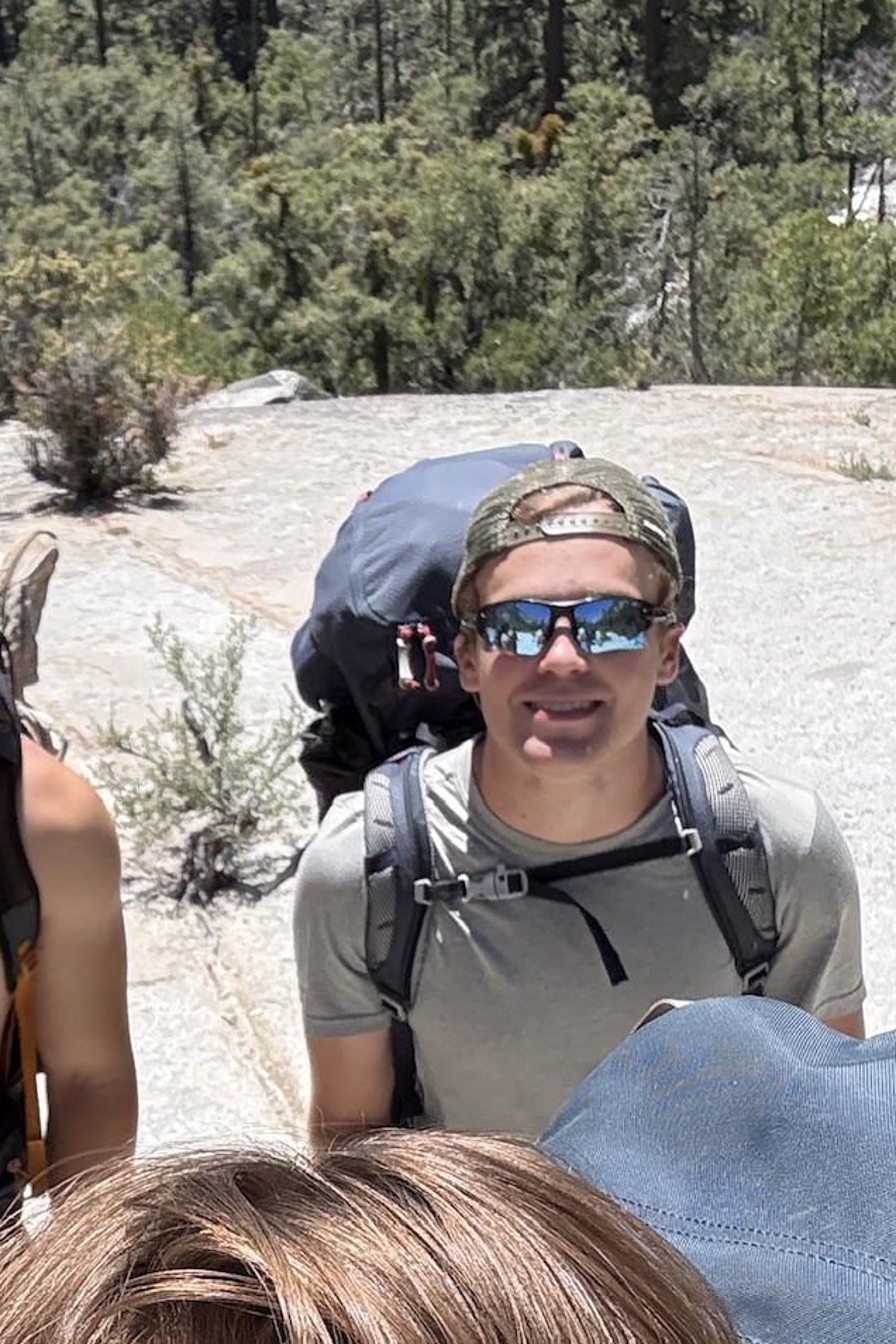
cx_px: 30
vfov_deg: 29.3
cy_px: 1116
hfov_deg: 19.8
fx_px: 2501
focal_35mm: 67
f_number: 1.9
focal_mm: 2.69
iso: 40
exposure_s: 1/1080
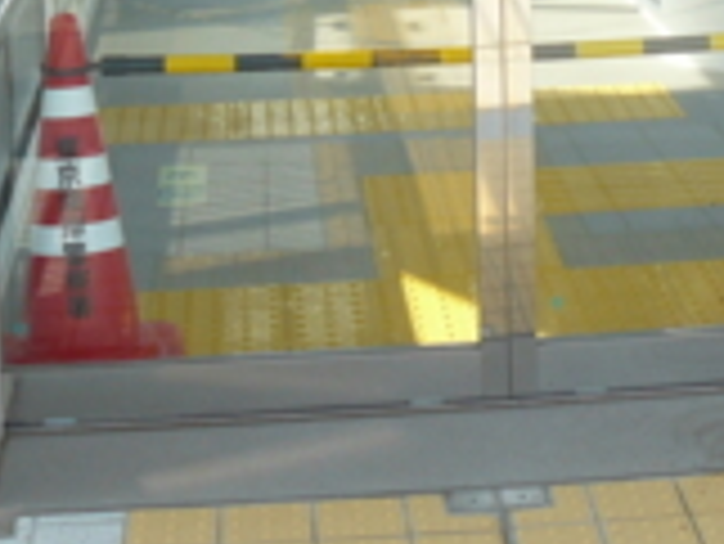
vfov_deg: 13.2
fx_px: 2240
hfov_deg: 18.2
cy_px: -243
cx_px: 544
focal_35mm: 107
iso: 100
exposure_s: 1/200
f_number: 4
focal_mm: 6
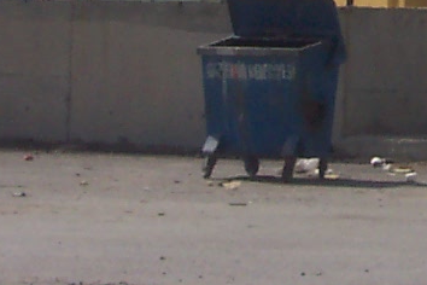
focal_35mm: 259
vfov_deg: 5.1
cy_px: -409
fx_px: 3072
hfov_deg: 7.7
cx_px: 713
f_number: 5.6
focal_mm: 10.7
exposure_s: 1/1000
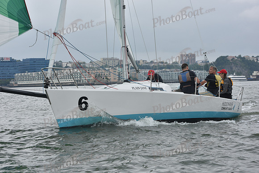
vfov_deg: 15.9
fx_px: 619
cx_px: 130
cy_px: 86
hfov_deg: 23.6
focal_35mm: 86
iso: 400
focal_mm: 86
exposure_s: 1/800
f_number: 9
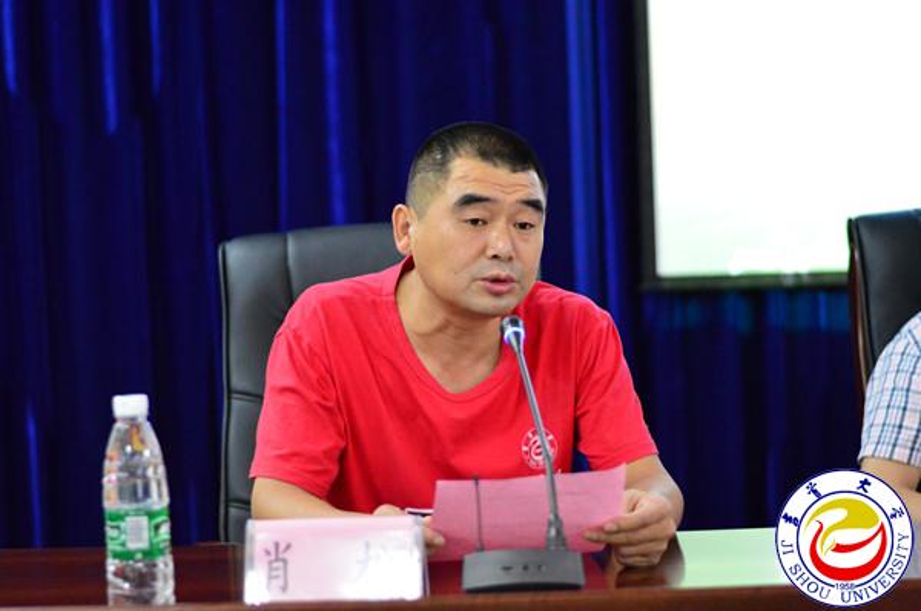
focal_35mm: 75
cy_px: 306
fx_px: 1916
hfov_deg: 27.0
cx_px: 460
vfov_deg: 18.1
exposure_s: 1/160
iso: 3200
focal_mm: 50
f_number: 1.8
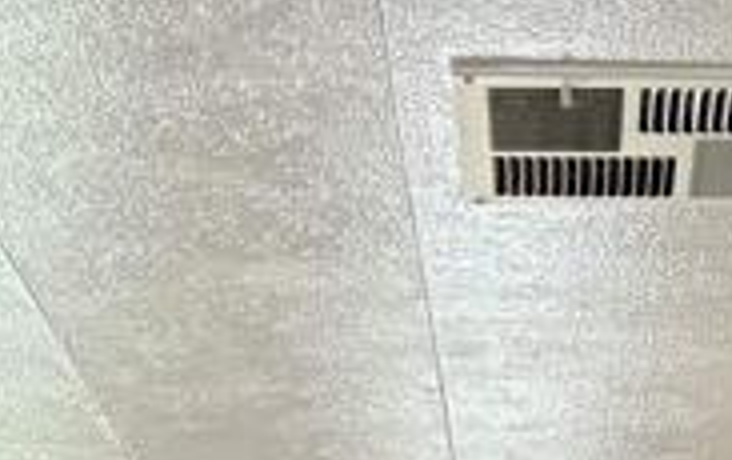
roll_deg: +0.4
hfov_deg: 13.4
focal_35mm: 154
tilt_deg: -6.2
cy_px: 1528
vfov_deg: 7.3
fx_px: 3077
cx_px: 692
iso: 250
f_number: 1.6
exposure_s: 1/60
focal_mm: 5.96
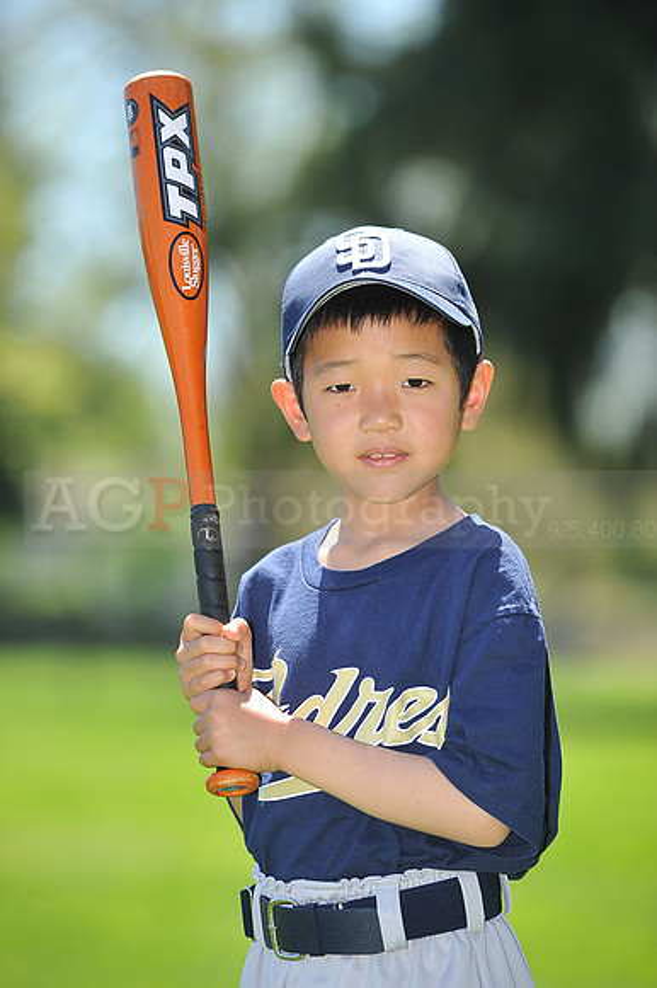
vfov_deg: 10.3
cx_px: 328
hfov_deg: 6.9
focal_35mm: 200
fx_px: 5481
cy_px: 494
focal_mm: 200
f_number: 4.5
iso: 200
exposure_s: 1/640
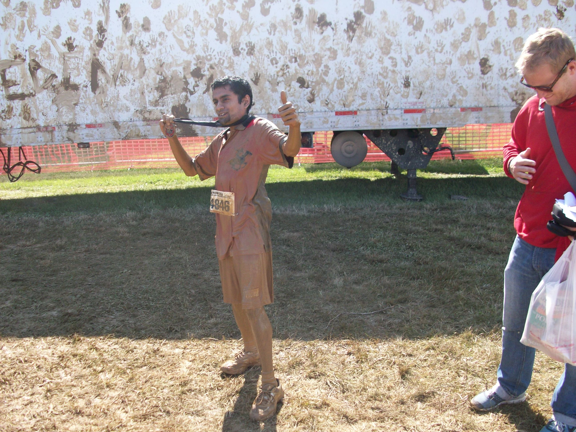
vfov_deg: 41.8
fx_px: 566
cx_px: 288
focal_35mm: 34
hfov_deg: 54.0
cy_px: 216
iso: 64
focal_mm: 5.7
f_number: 2.8
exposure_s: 1/270
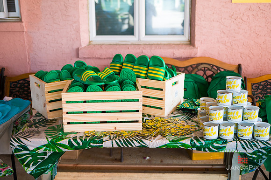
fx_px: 316
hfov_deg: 46.4
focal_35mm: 42
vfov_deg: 31.9
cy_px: 90
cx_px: 136
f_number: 3.2
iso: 500
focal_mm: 42
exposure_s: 1/250
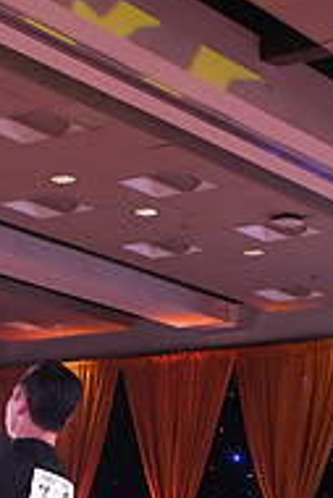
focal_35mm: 107
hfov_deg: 12.5
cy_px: 616
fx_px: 1482
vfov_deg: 18.0
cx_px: -88
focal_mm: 35
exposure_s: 1/400
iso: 6400
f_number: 5.6
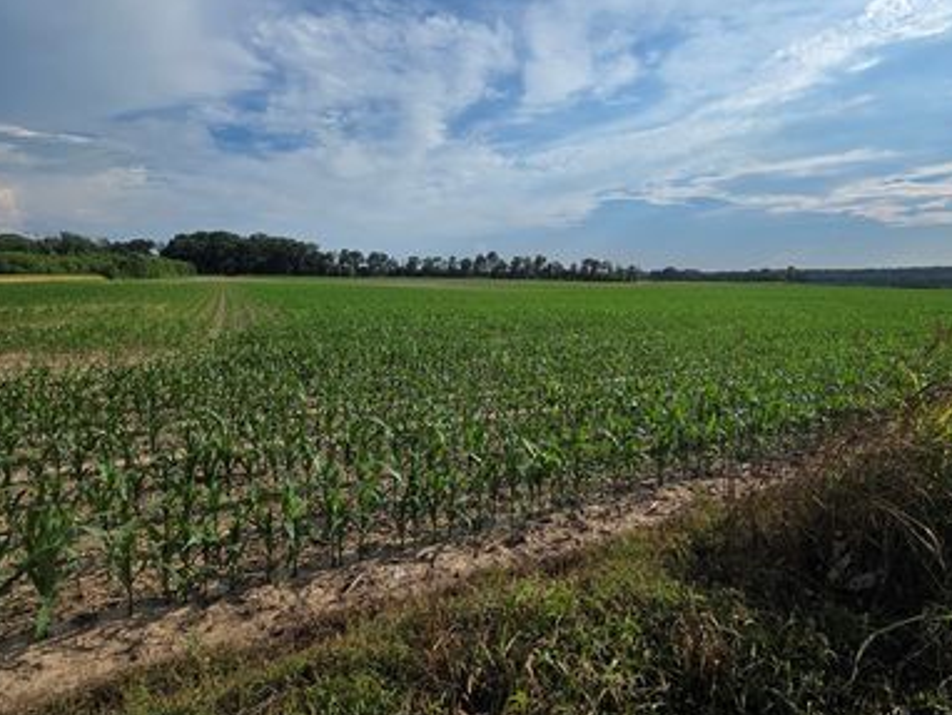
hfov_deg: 90.6
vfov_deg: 74.5
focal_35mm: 17
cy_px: 318
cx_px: 531
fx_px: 468
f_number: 1.9
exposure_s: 1/3647
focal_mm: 2.2
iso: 40
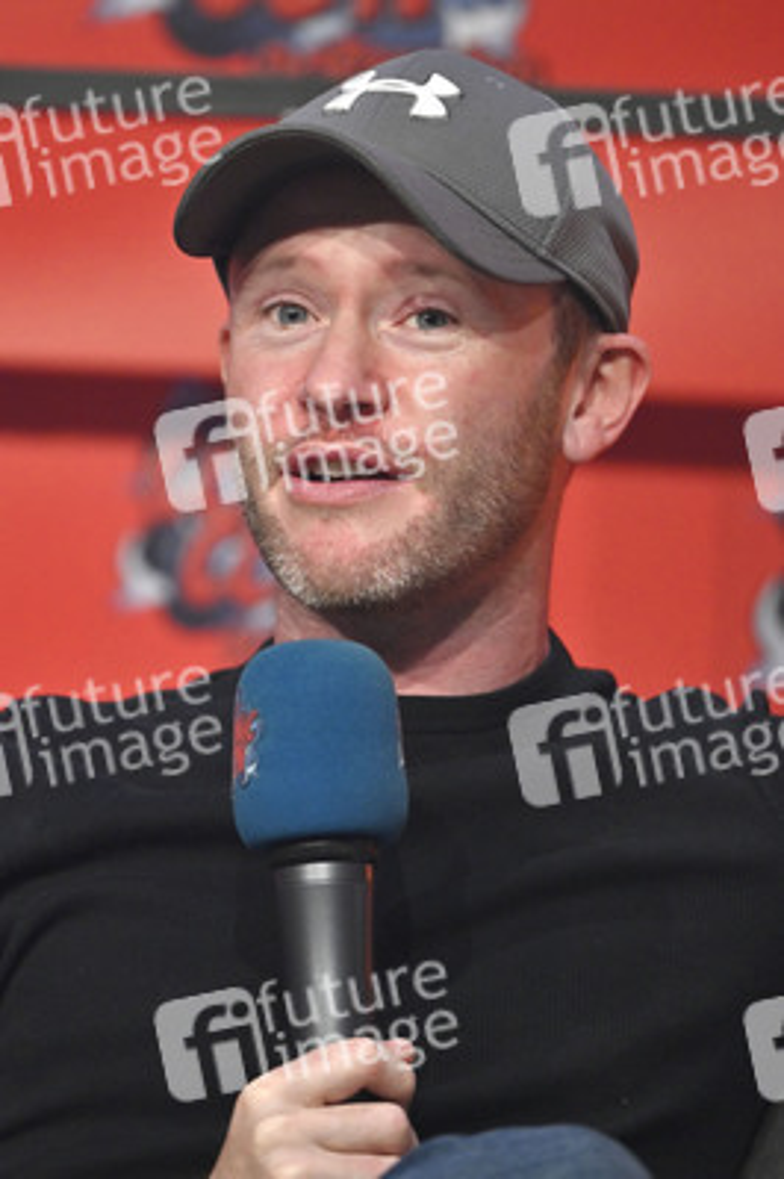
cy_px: 590
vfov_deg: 5.2
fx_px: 13088
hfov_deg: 3.4
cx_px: 392
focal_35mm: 400
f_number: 4.5
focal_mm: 400
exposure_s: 1/500
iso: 2000
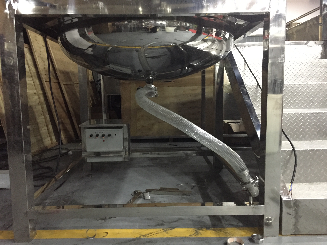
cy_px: 122
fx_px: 274
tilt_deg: -5.6
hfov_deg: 61.7
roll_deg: +0.2
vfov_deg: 48.2
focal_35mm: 29
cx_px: 164
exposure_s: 1/17
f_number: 2.2
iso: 640
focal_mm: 4.15
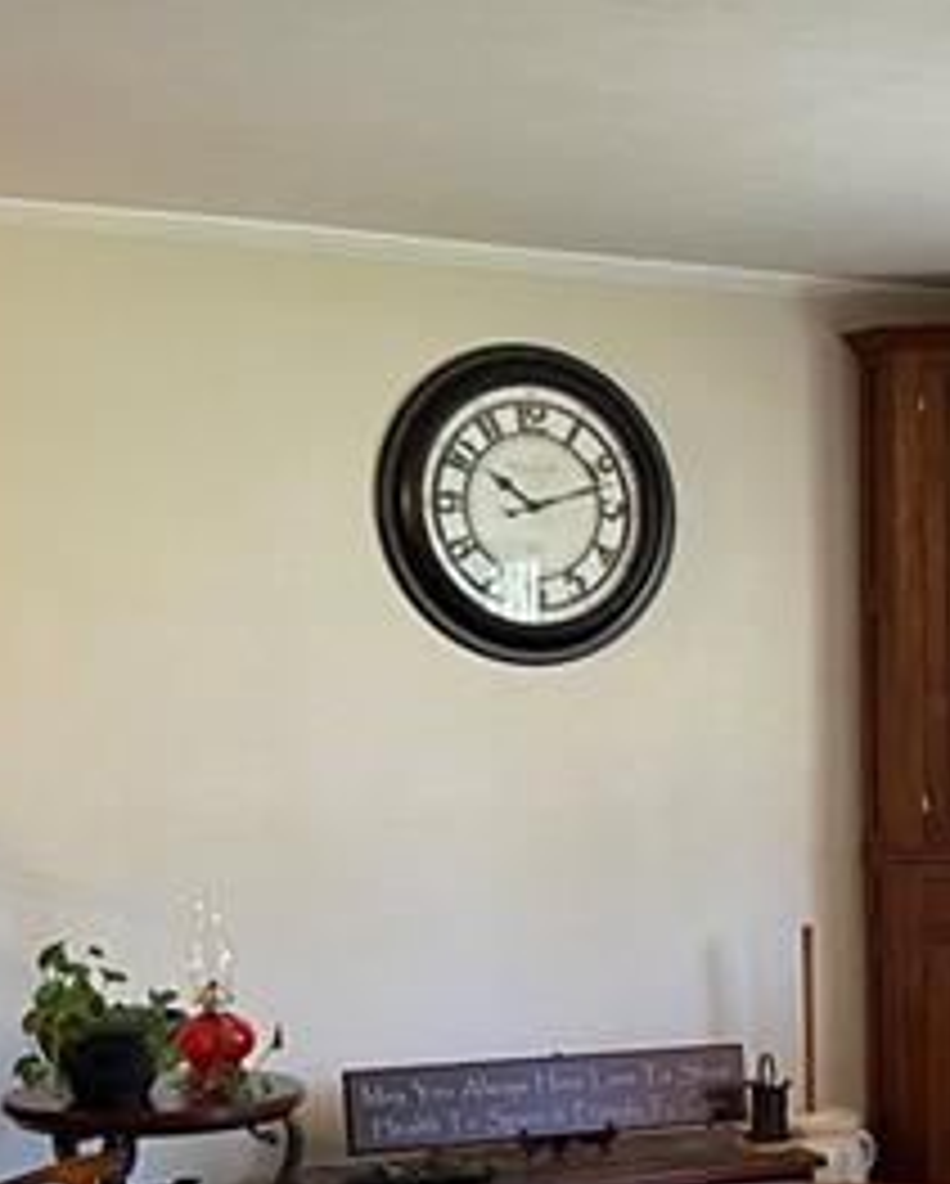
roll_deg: -0.4
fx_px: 2596
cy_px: 914
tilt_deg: -4.8
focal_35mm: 74
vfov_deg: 25.3
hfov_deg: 19.9
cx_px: 1031
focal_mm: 4.25
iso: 320
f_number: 1.8
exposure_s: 1/60
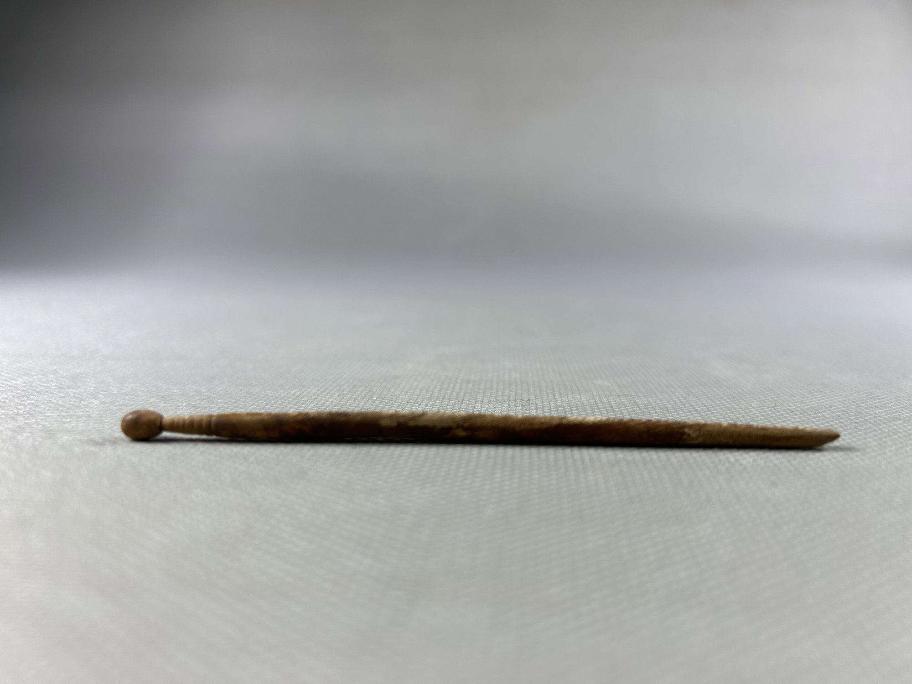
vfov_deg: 53.1
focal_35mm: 26
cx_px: 456
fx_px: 685
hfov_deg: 67.3
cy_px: 342
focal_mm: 5.7
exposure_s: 1/495
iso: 50
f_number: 1.5
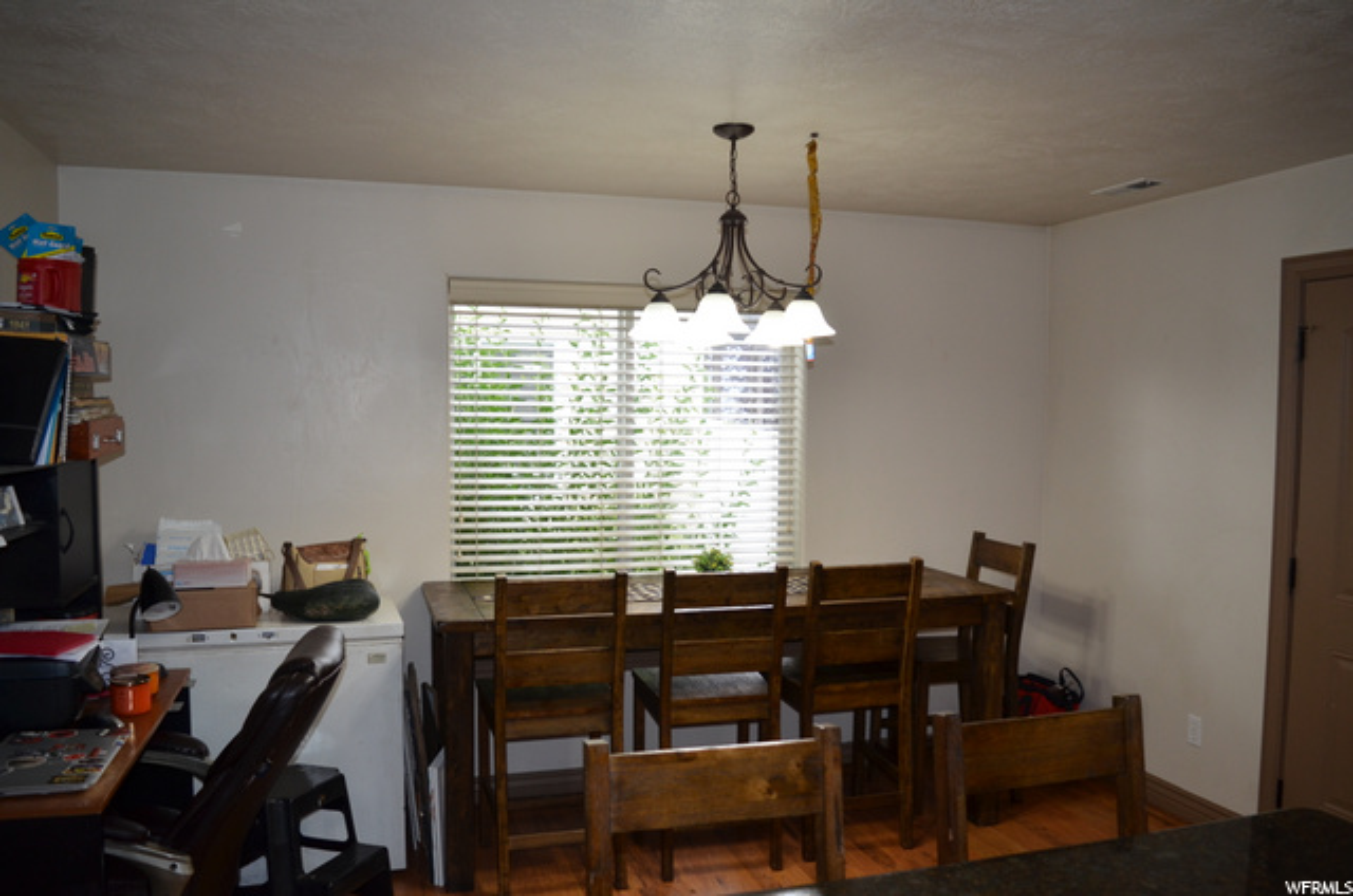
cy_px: 448
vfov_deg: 47.7
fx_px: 1013
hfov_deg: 67.5
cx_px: 676
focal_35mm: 27
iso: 400
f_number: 3.5
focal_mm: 18
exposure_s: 1/100
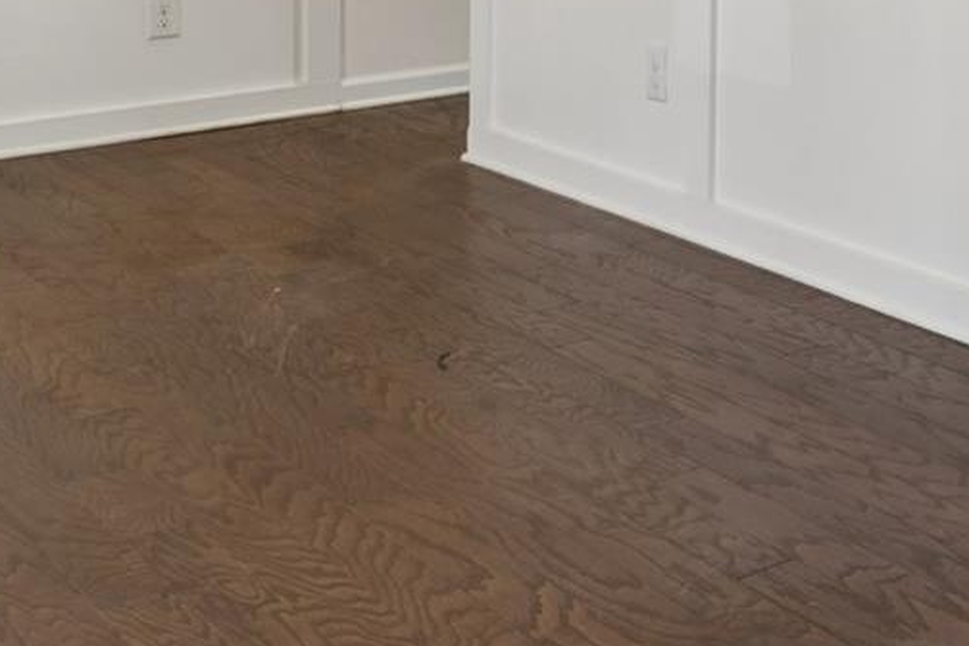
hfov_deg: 25.8
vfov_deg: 18.2
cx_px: 1234
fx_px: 1826
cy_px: -280
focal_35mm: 68
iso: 100
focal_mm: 16.7
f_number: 13
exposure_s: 1/3.33
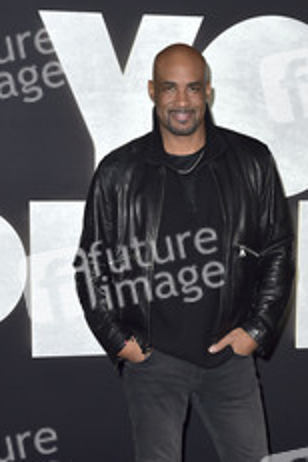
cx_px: 181
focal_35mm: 83
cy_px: 376
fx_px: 1065
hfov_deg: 16.4
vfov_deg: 24.1
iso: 500
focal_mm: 48
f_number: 6.3
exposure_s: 1/250
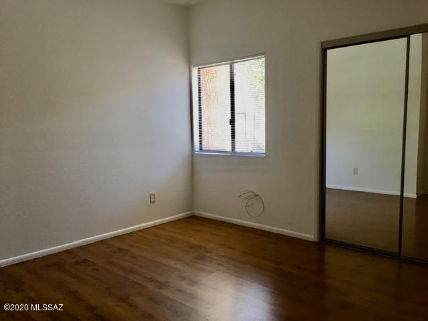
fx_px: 359
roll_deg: +0.9
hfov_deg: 61.7
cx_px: 214
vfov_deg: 48.2
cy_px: 160
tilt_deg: -5.8
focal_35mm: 29
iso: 25
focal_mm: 4.15
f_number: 2.2
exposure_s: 1/40
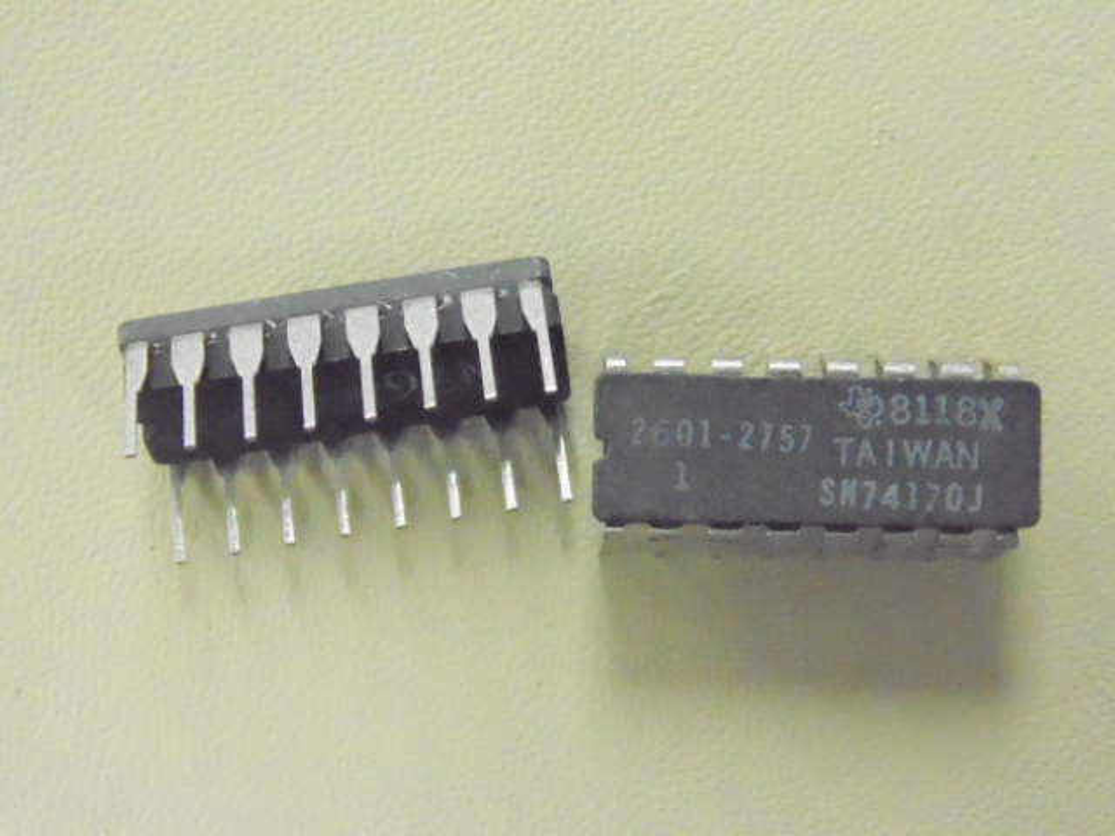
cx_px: 558
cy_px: 418
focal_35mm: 65
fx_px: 2094
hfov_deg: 29.8
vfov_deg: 22.6
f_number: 4.1
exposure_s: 1/200
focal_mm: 11.7
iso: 3200
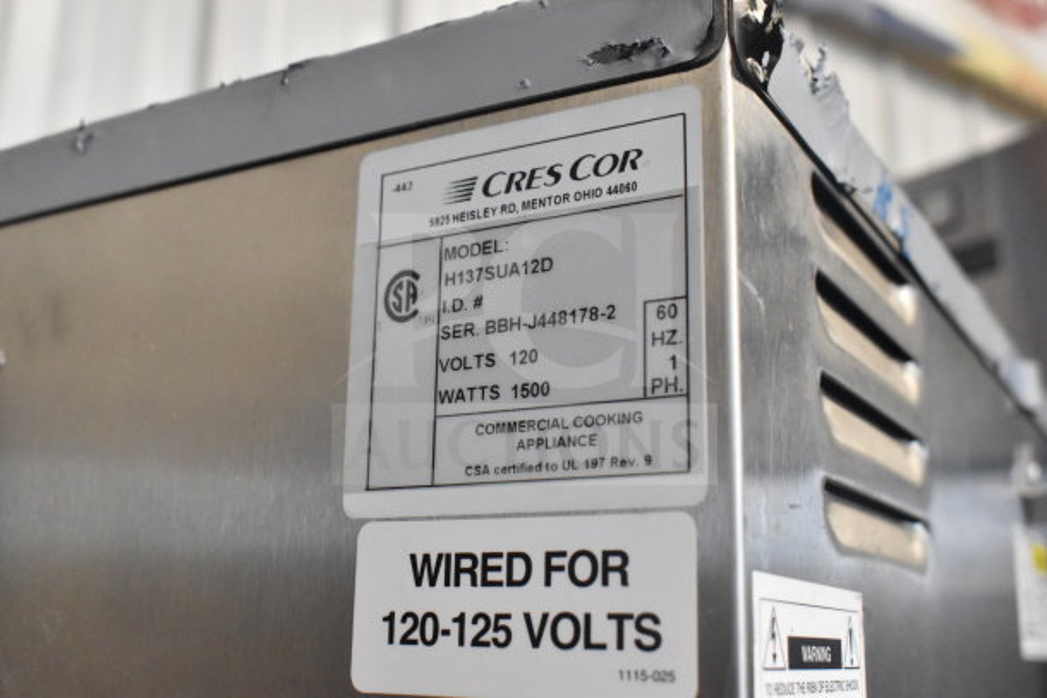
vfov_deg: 31.9
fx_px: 1222
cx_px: 524
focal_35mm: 42
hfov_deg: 46.4
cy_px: 349
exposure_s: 1/160
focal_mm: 28
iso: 6400
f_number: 6.3
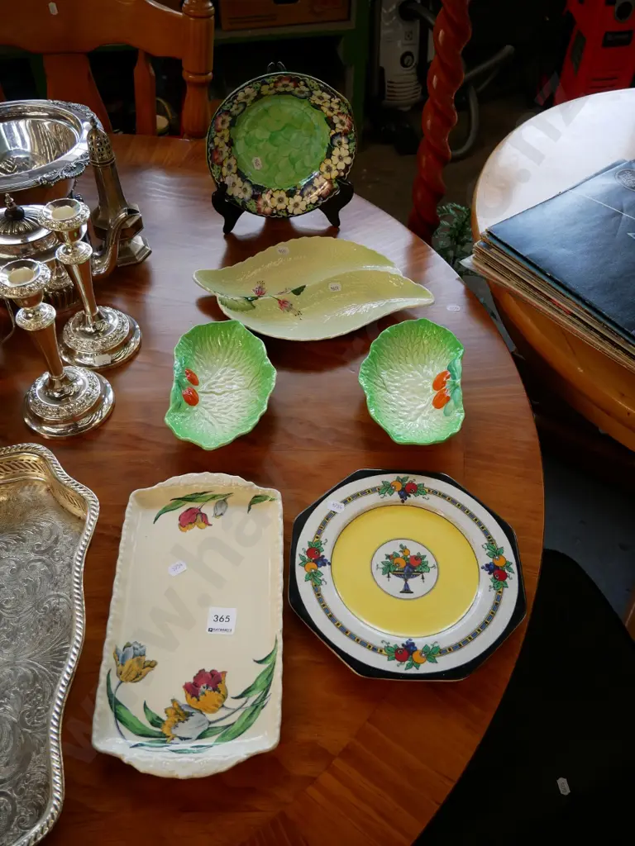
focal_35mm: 30
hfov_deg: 46.8
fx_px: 734
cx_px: 318
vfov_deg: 60.0
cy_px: 423
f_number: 4
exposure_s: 1/60
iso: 250
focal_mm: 15
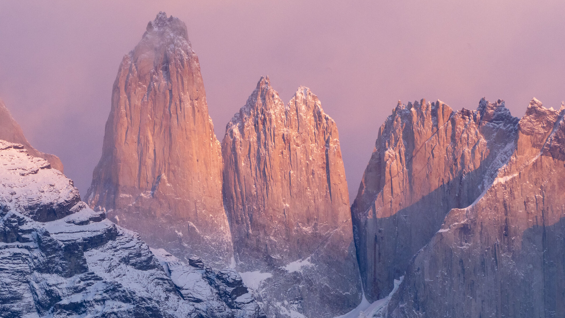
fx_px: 5094
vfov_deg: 3.6
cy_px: 180
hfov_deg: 6.3
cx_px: 282
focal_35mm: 340
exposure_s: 1/320
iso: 3200
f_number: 9
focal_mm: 210
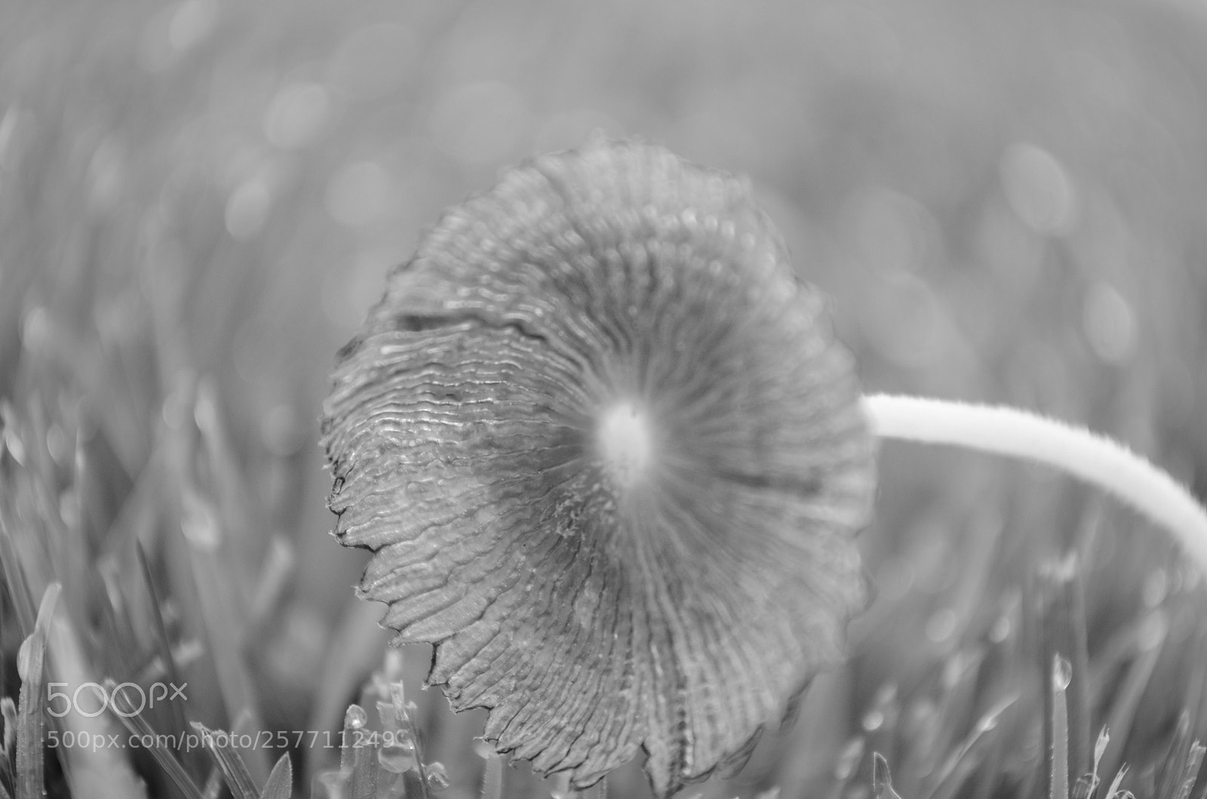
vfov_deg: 17.4
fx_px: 2609
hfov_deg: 26.0
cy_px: 400
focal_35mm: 78
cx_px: 604
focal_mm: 52
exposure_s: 1/100
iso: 400
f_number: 5.6
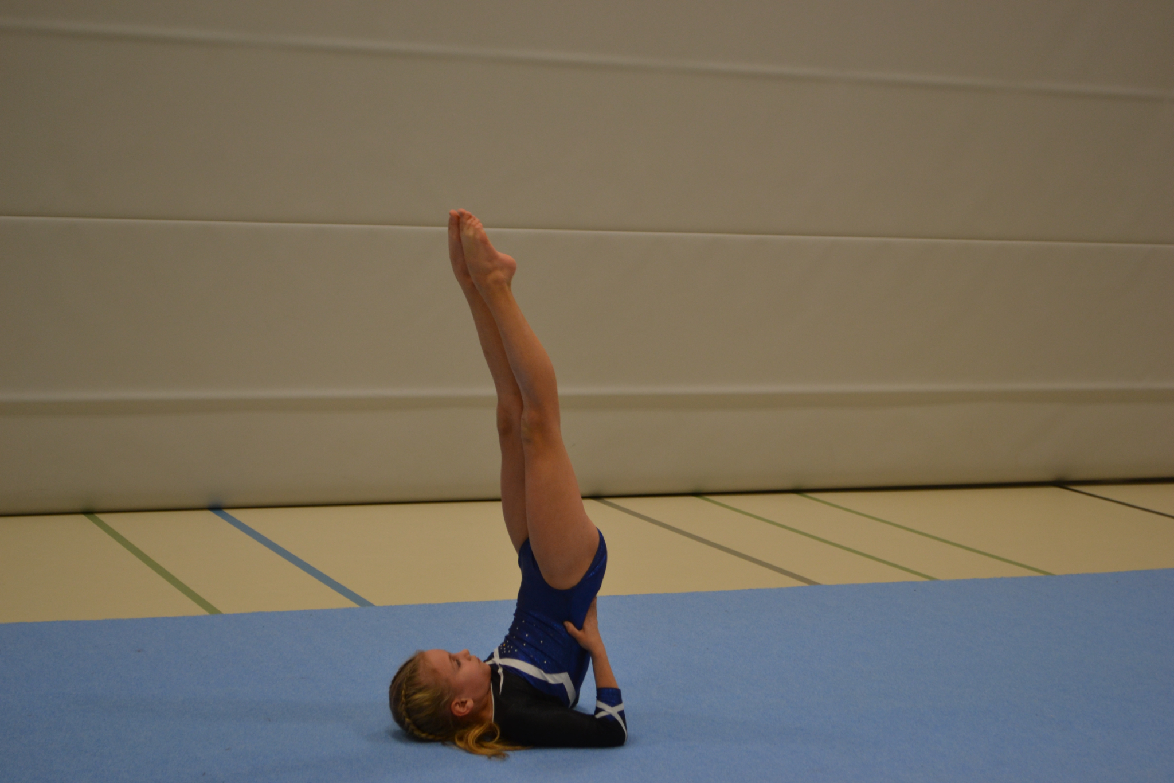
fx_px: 2201
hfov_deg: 29.9
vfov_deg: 20.2
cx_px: 587
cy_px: 392
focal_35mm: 68
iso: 400
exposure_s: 1/60
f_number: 5.3
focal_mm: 45
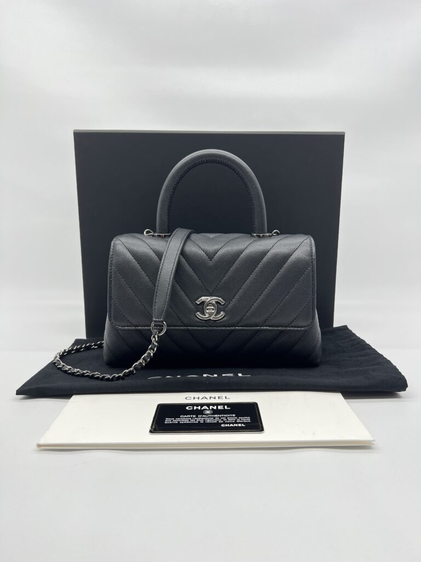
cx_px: 210
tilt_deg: -9.1
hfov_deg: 53.1
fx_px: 422
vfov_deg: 67.3
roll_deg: -0.5
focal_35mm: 26
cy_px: 281
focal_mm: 5.7
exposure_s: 1/114
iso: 40
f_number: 1.5
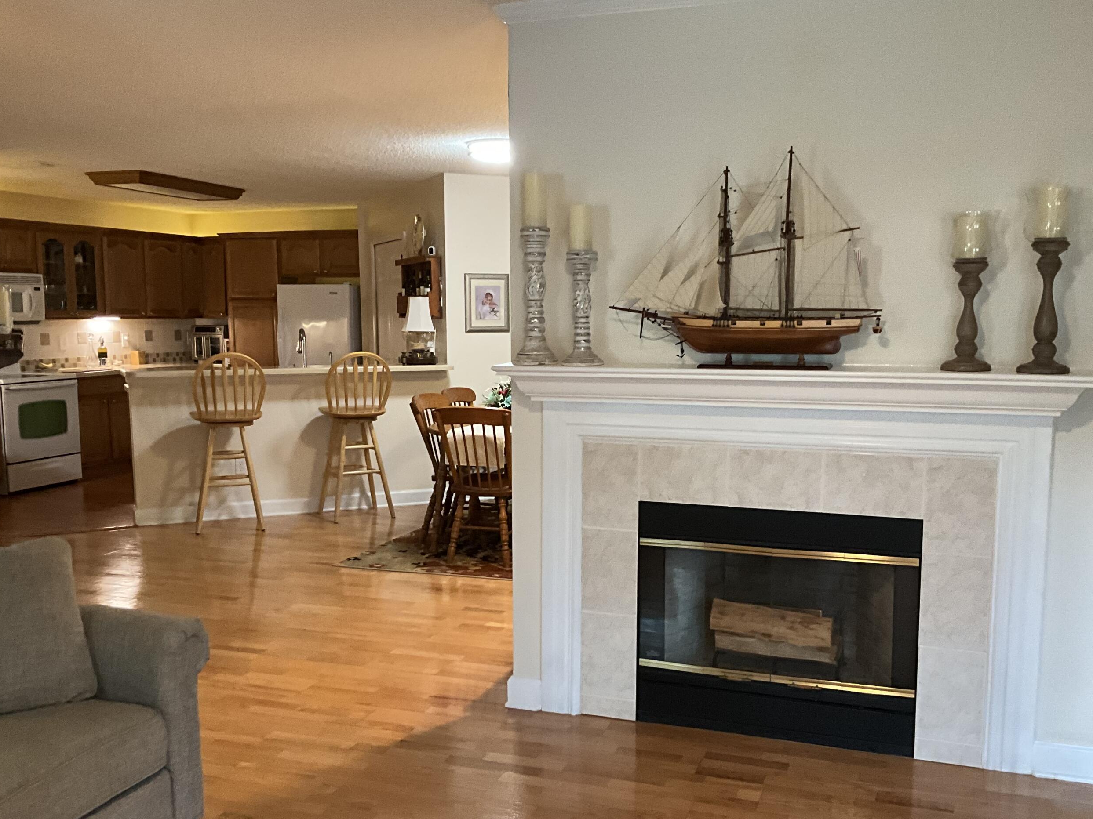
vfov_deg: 40.6
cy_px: 459
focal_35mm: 35
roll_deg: +0.2
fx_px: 1105
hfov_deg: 52.6
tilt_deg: -7.5
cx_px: 556
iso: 250
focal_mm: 3
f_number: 1.8
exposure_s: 1/60
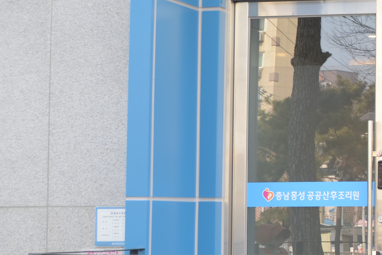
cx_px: 574
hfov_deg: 14.9
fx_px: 1358
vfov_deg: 10.7
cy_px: 122
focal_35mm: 128
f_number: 5.6
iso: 200
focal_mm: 28
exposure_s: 1/125
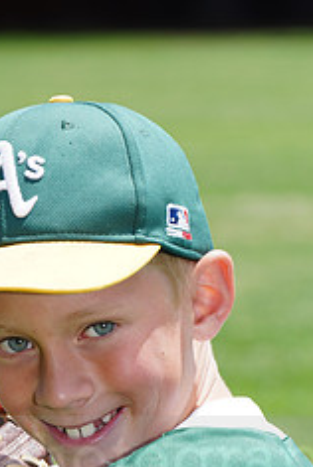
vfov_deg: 4.2
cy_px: 443
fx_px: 6384
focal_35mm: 491
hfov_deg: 2.8
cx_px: 136
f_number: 10
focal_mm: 200
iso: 200
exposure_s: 1/200
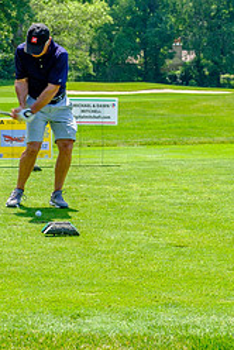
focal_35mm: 116
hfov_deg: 11.8
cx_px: 54
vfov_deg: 17.5
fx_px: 1128
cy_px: 92
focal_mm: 42.5
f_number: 5.6
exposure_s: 1/250
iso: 200
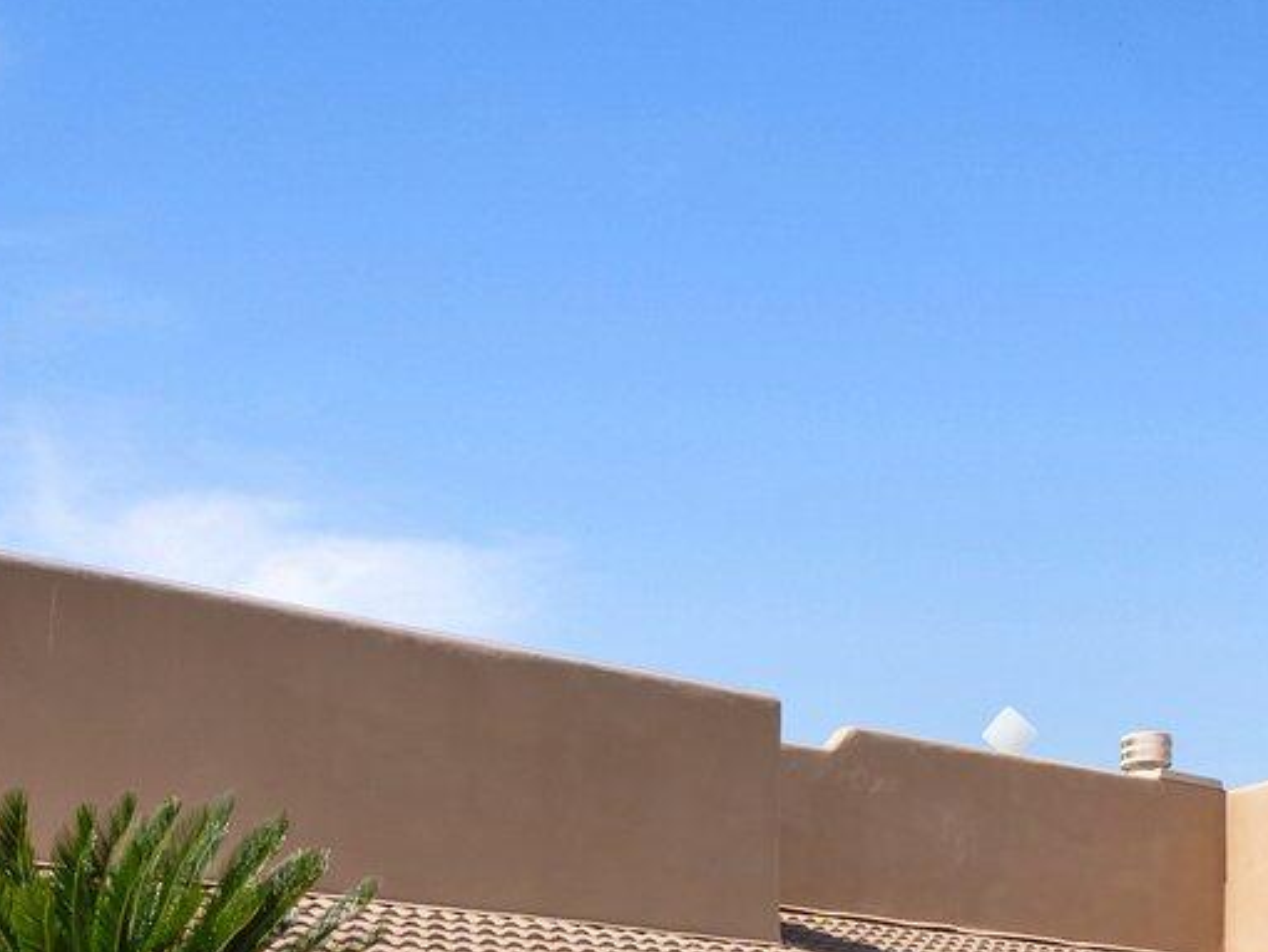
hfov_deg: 35.5
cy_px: 1361
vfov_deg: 22.8
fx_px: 1979
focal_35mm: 54
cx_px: 602
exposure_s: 1/1000
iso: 320
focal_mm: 14
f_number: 8
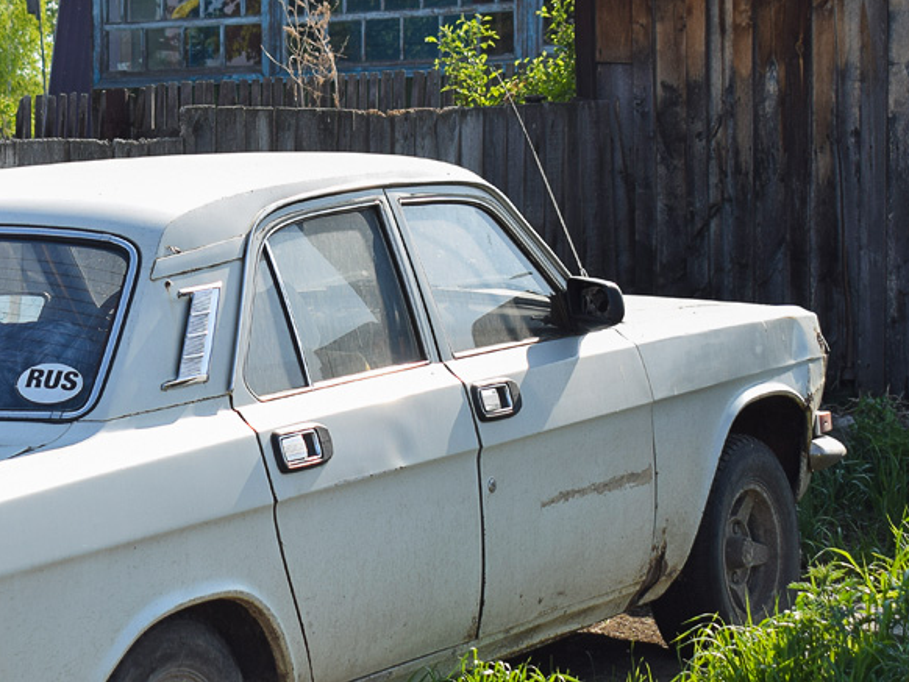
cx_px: 20
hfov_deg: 18.4
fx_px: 2732
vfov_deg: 14.2
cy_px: 382
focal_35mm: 104
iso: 100
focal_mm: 35
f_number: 4.5
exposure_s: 1/400
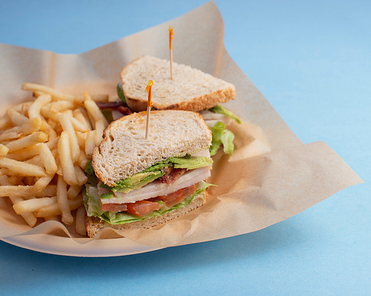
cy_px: 142
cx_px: 194
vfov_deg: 25.9
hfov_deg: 32.1
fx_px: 644
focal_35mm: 59
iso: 200
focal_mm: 50
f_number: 6.3
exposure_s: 1/200
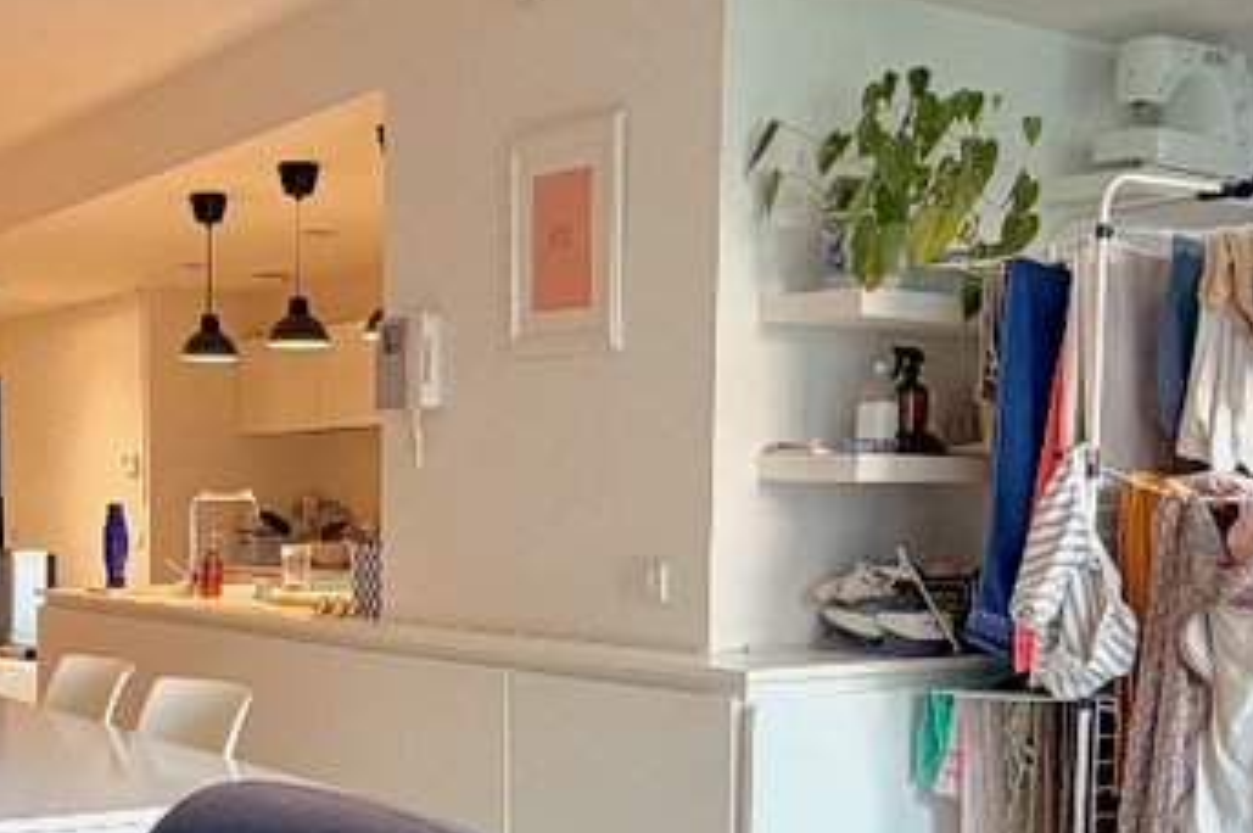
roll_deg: +0.0
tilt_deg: -5.2
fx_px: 1773
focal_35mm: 51
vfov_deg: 25.9
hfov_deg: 38.3
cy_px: 680
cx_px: 369
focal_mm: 2.22
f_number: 2.2
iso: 160
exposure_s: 1/50
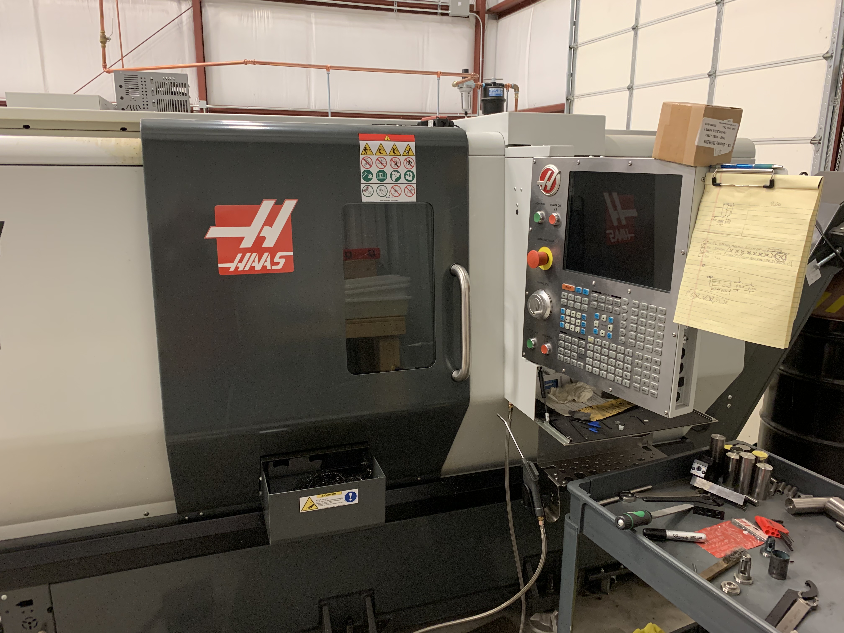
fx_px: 634
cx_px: 422
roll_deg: -2.1
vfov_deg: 53.1
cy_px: 316
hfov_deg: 67.3
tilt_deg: -13.3
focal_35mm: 26
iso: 250
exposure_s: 1/60
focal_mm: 4.25
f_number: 1.8
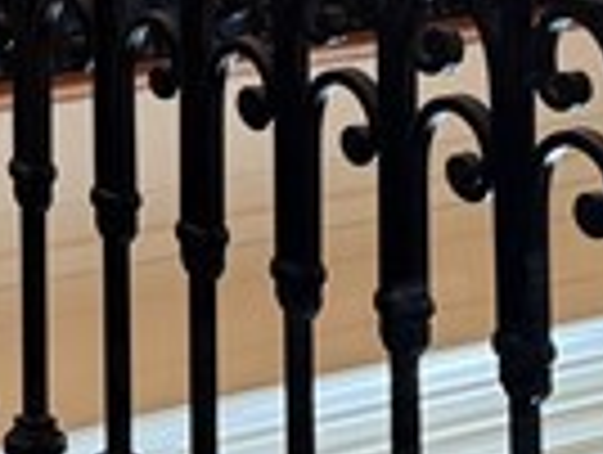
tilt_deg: -3.4
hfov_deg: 10.7
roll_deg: +1.1
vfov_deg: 7.8
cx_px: 27
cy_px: -472
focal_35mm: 183
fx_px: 3194
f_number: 1.78
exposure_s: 1/60
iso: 125
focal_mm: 6.76
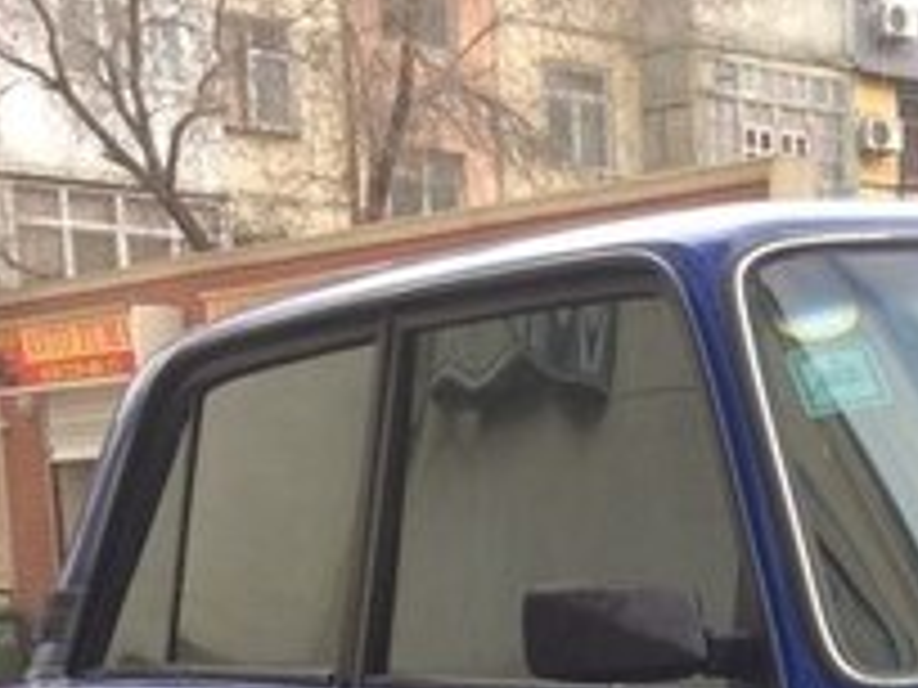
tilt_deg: -9.7
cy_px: 1032
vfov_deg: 14.6
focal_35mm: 94
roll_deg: -0.1
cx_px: 1084
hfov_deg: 19.7
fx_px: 2493
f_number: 2.2
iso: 50
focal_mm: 4.15
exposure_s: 1/100
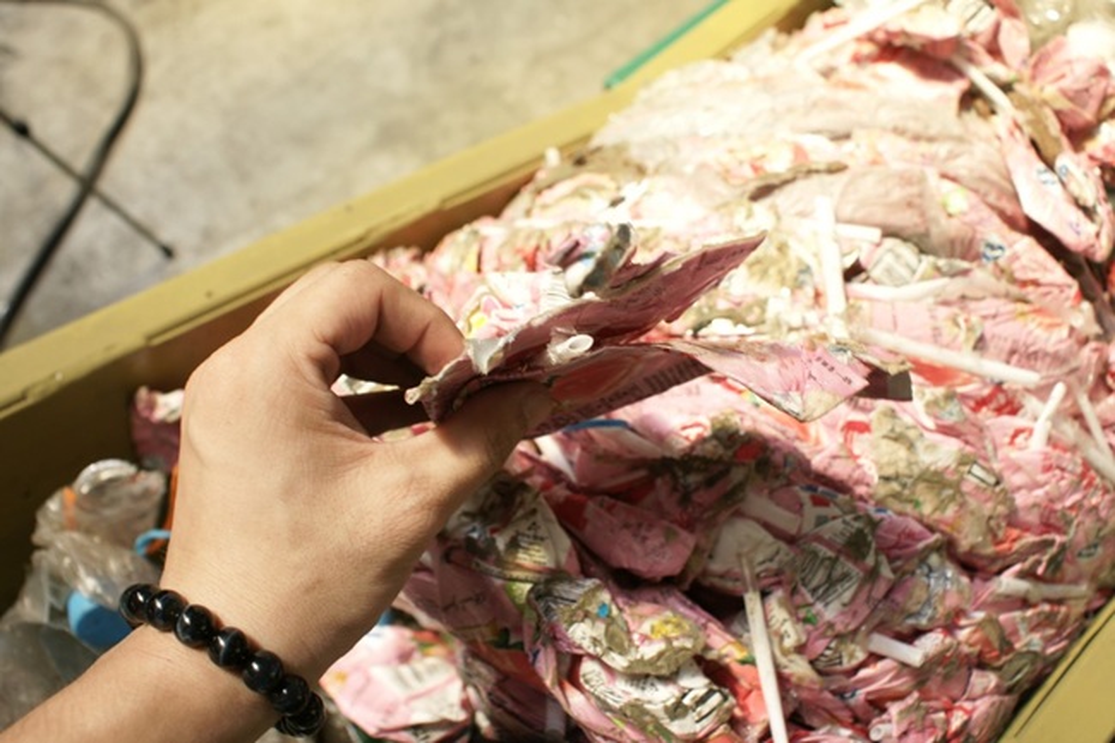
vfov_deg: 39.9
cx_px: 558
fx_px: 1022
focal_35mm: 33
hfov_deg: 57.2
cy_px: 372
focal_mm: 22
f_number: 5.6
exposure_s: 1/60
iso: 100
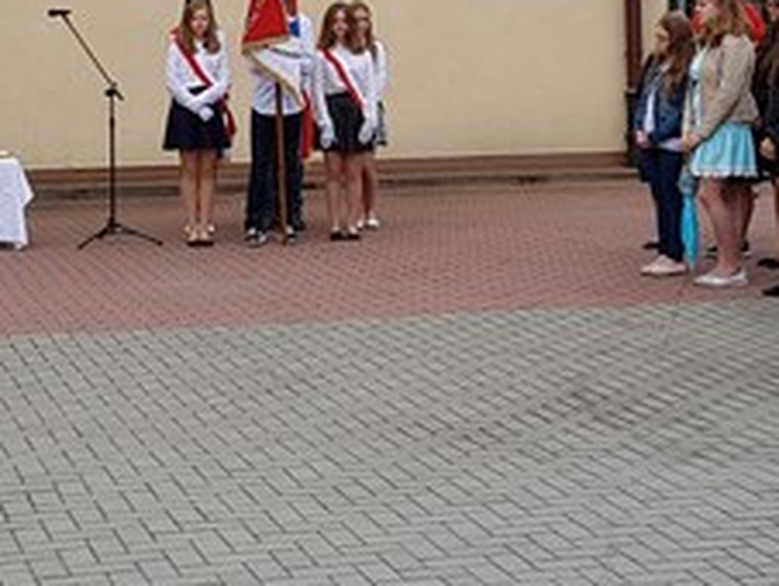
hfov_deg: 21.3
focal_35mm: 92
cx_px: 345
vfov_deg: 15.8
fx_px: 2073
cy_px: -7
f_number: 1.7
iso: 50
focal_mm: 4.2
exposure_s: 1/1224
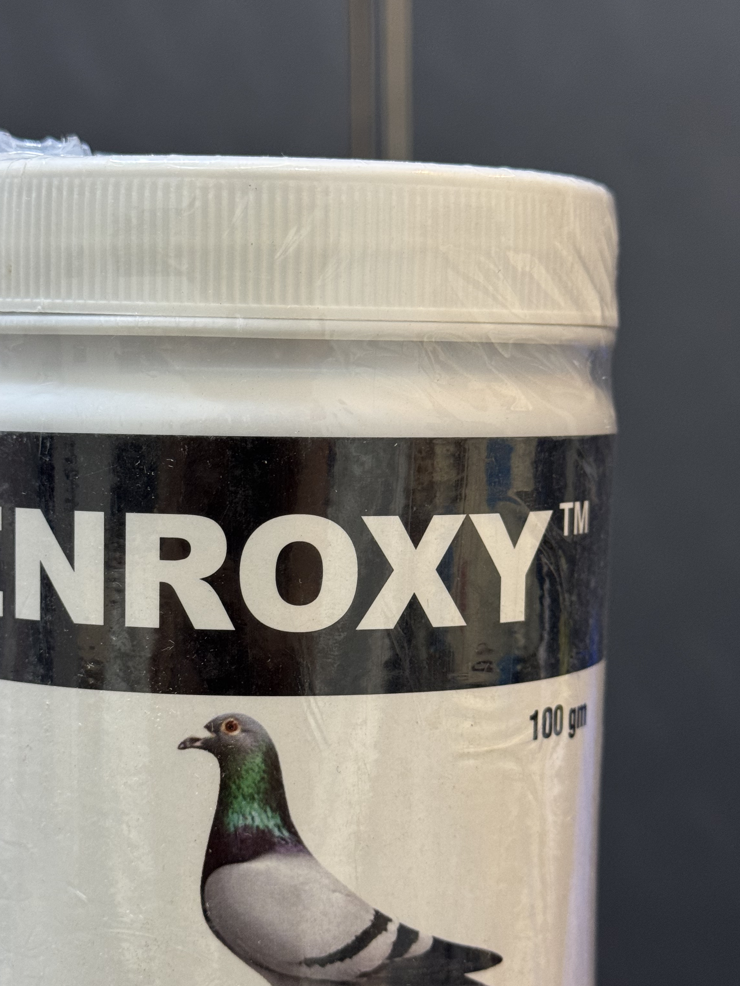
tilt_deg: -4.2
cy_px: 567
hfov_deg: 23.2
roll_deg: +0.9
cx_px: 287
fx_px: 1796
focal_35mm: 63
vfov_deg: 30.7
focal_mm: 6.76
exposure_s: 1/50
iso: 160
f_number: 1.78
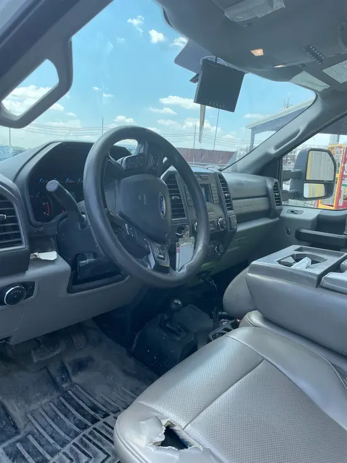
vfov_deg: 67.3
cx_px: 174
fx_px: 347
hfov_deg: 53.1
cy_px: 232
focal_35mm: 26
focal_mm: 4.2
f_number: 1.6
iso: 32
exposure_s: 1/564
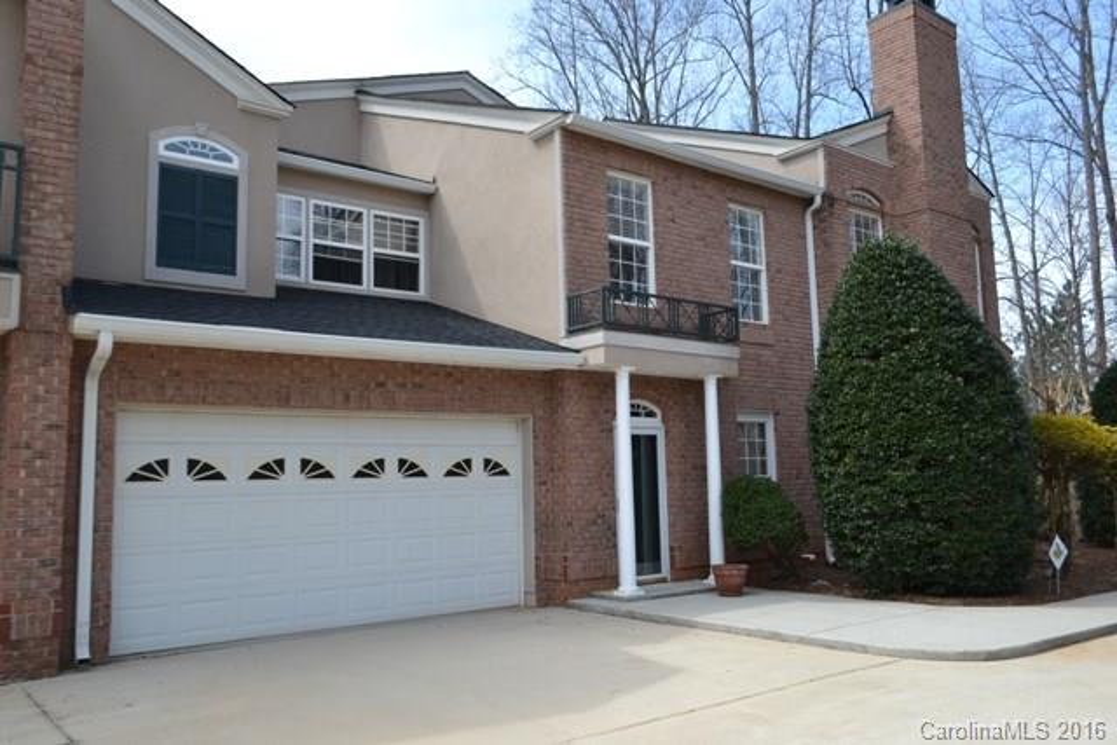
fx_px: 838
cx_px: 558
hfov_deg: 67.4
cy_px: 372
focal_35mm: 27
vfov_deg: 48.0
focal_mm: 18
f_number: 6.3
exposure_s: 1/160
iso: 100
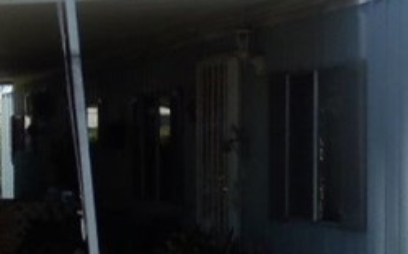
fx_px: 1400
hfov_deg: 15.4
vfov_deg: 10.2
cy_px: 291
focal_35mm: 126
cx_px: 594
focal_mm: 5.2
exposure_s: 1/160
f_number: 8.6
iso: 80
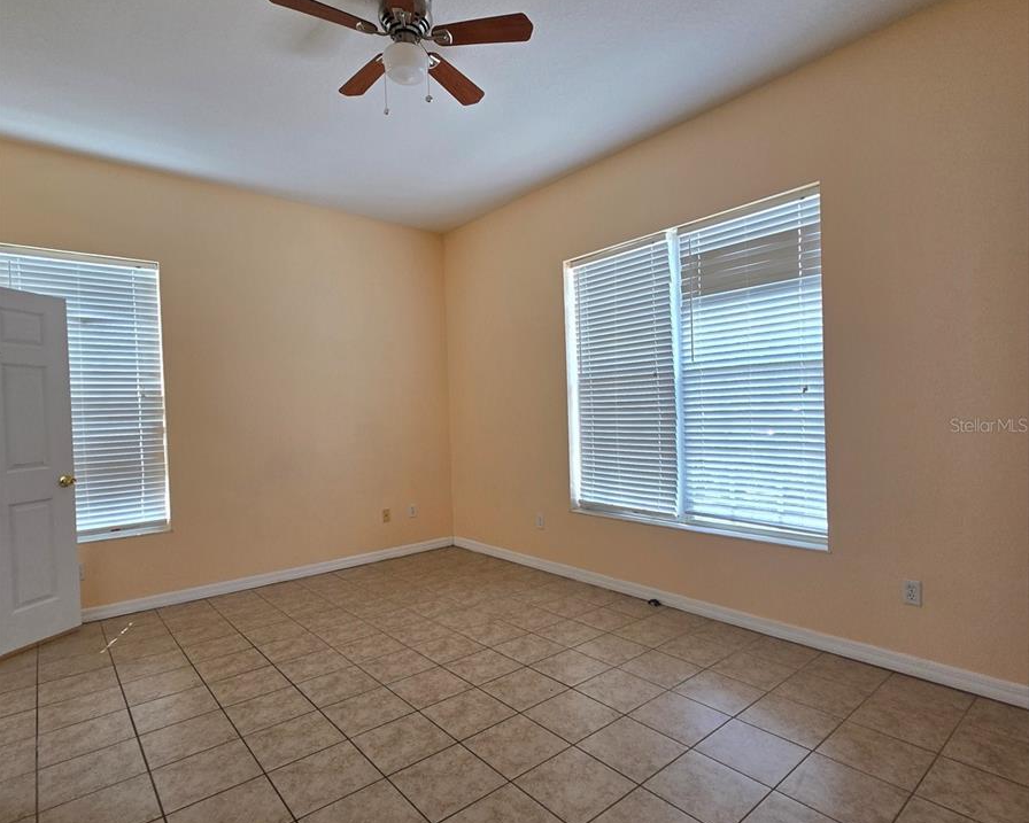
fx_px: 518
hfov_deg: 89.6
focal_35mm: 17
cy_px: 425
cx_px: 514
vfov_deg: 77.0
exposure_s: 1/120
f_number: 2.2
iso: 80
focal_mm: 2.2
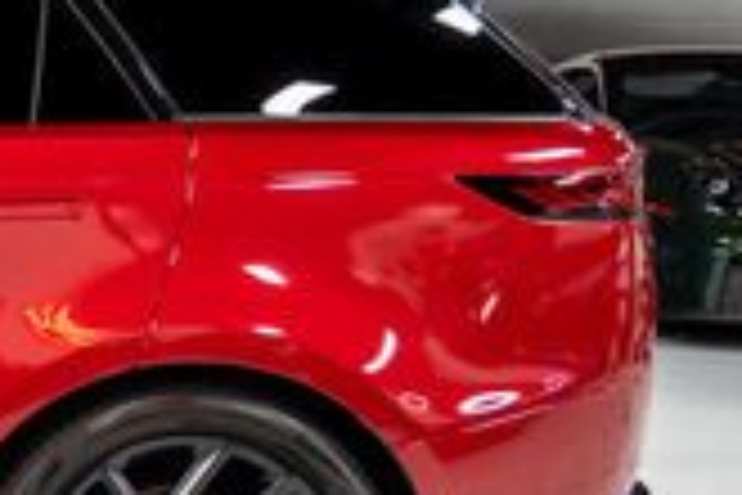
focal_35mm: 130
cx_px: -553
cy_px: 290
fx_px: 2679
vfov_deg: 10.5
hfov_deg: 14.1
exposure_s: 1/50
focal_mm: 33.5
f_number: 4
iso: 800
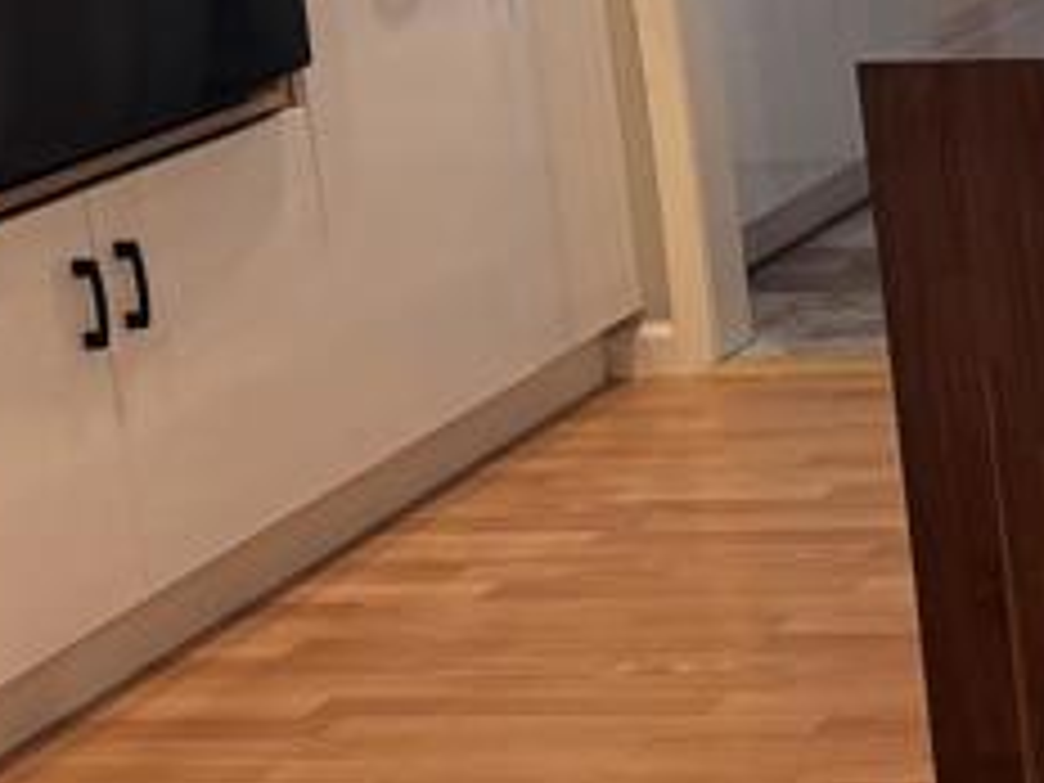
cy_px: 104
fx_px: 3197
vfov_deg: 13.9
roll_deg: +3.6
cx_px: 1876
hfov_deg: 15.8
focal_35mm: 106
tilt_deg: -14.3
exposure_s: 1/120
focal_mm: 6.76
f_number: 1.78
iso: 160
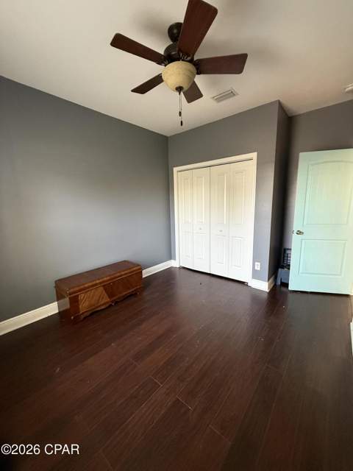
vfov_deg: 102.1
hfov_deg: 85.7
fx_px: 190
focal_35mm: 14
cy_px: 236
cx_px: 176
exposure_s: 1/98
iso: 400
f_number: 2.2
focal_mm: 2.22
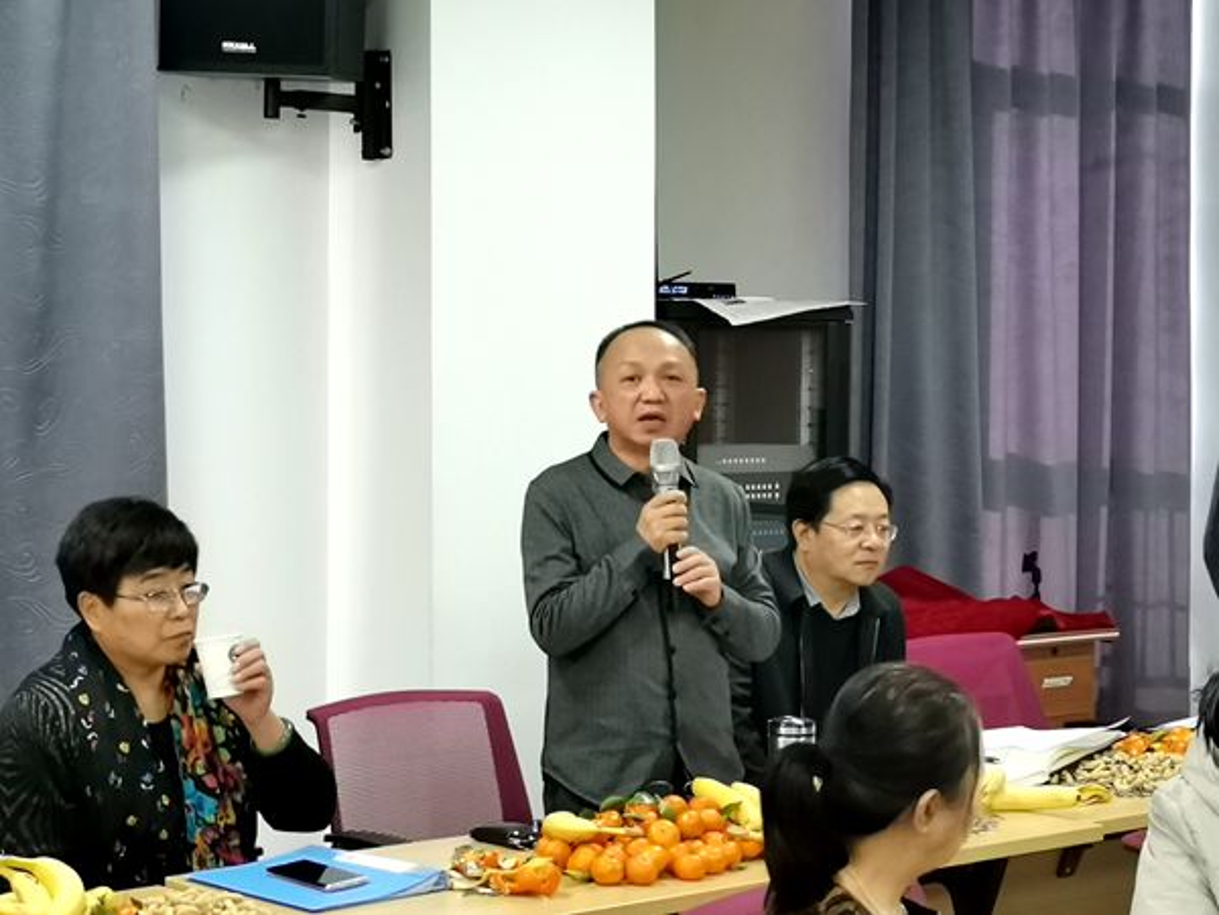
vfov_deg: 19.4
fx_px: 2676
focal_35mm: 76
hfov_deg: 25.7
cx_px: 610
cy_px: 458
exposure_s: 1/100
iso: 400
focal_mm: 4.75
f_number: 1.8
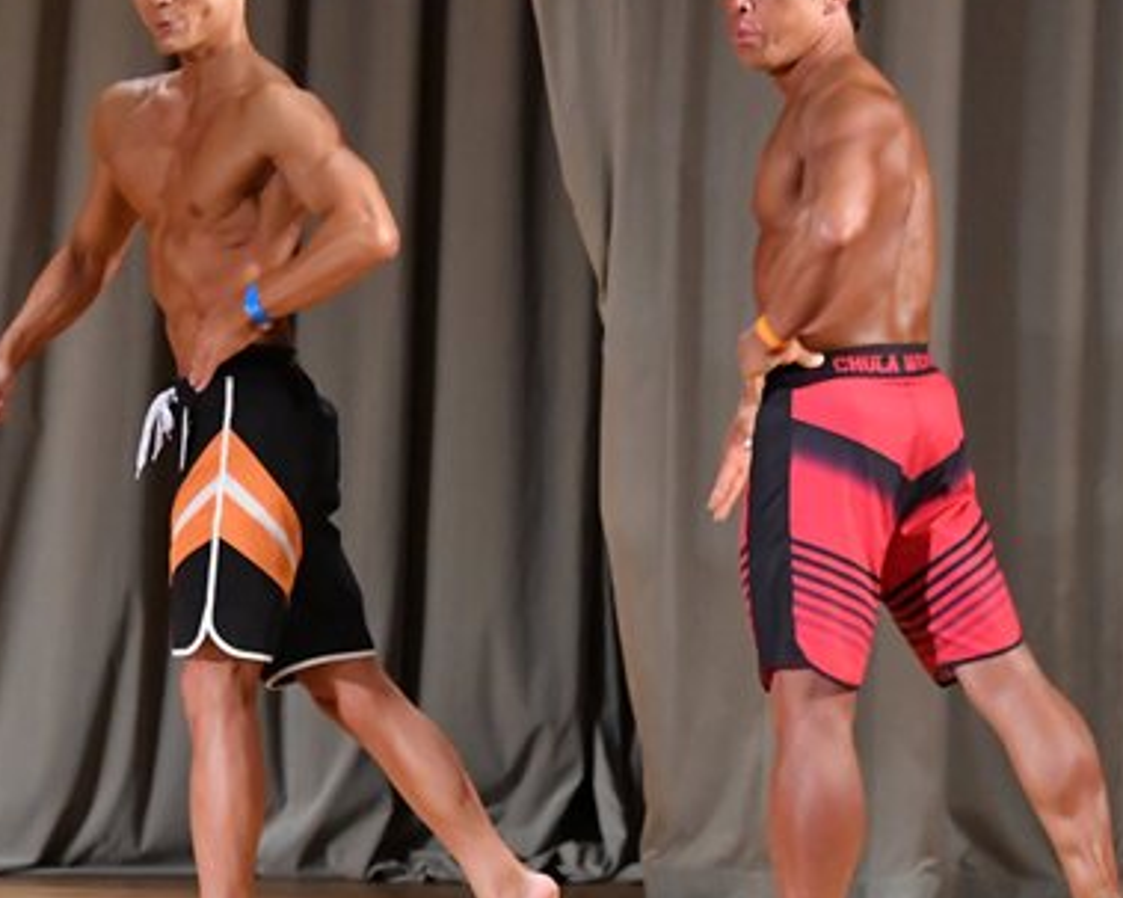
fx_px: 13823
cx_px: 132
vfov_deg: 3.7
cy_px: 347
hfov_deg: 4.6
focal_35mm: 416
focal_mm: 145
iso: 4500
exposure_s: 1/400
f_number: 5.6
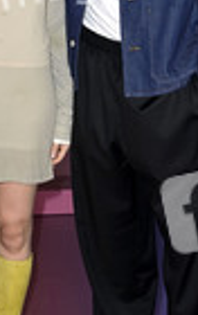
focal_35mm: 128
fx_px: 1101
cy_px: 88
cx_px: 72
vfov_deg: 16.2
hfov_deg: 10.3
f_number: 5.6
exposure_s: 1/250
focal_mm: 44
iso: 800
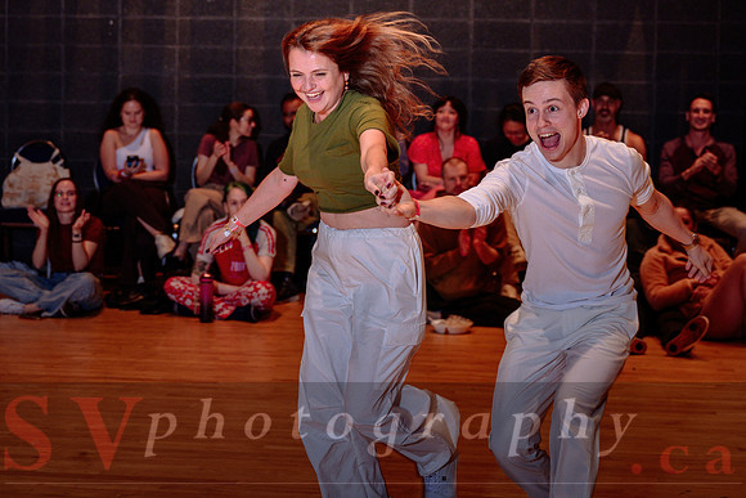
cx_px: 373
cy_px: 173
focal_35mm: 71
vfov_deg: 19.2
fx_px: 1465
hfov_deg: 28.6
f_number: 3.2
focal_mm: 54
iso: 1000
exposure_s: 1/125
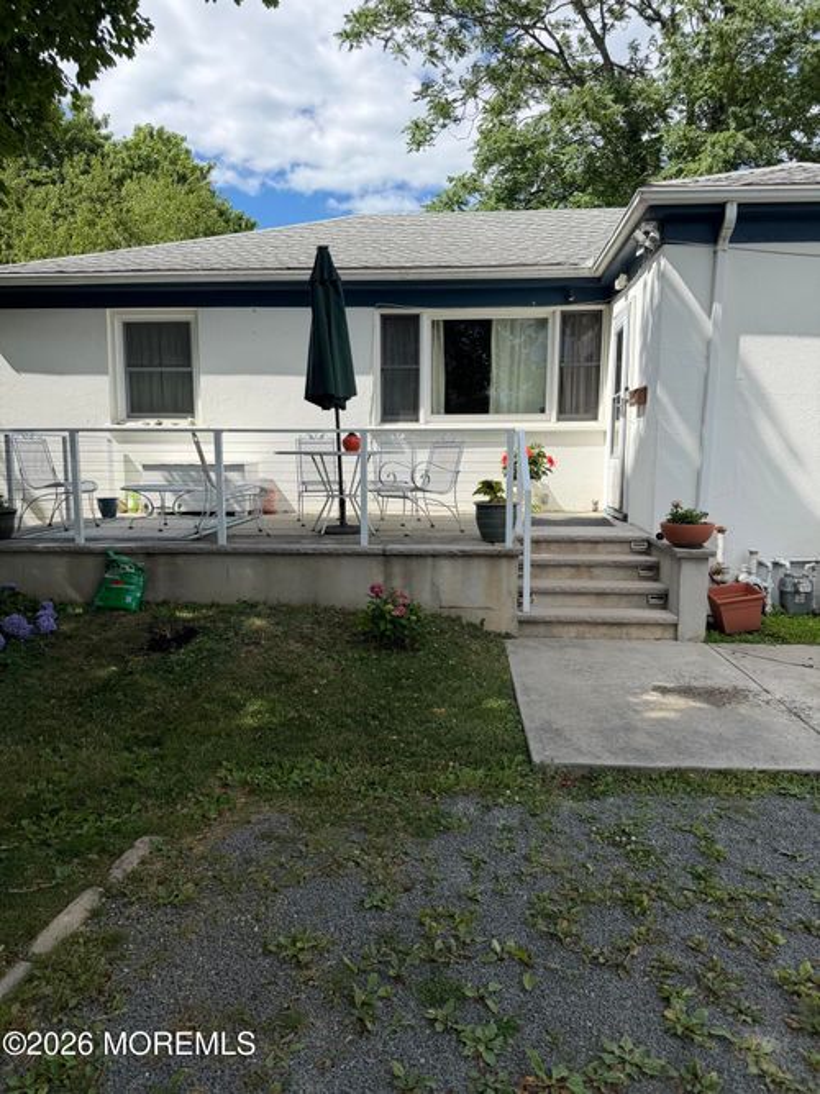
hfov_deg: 56.8
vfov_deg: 71.6
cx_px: 410
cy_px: 547
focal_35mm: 24
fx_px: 758
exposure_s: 1/3021
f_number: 1.78
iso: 80
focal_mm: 6.76
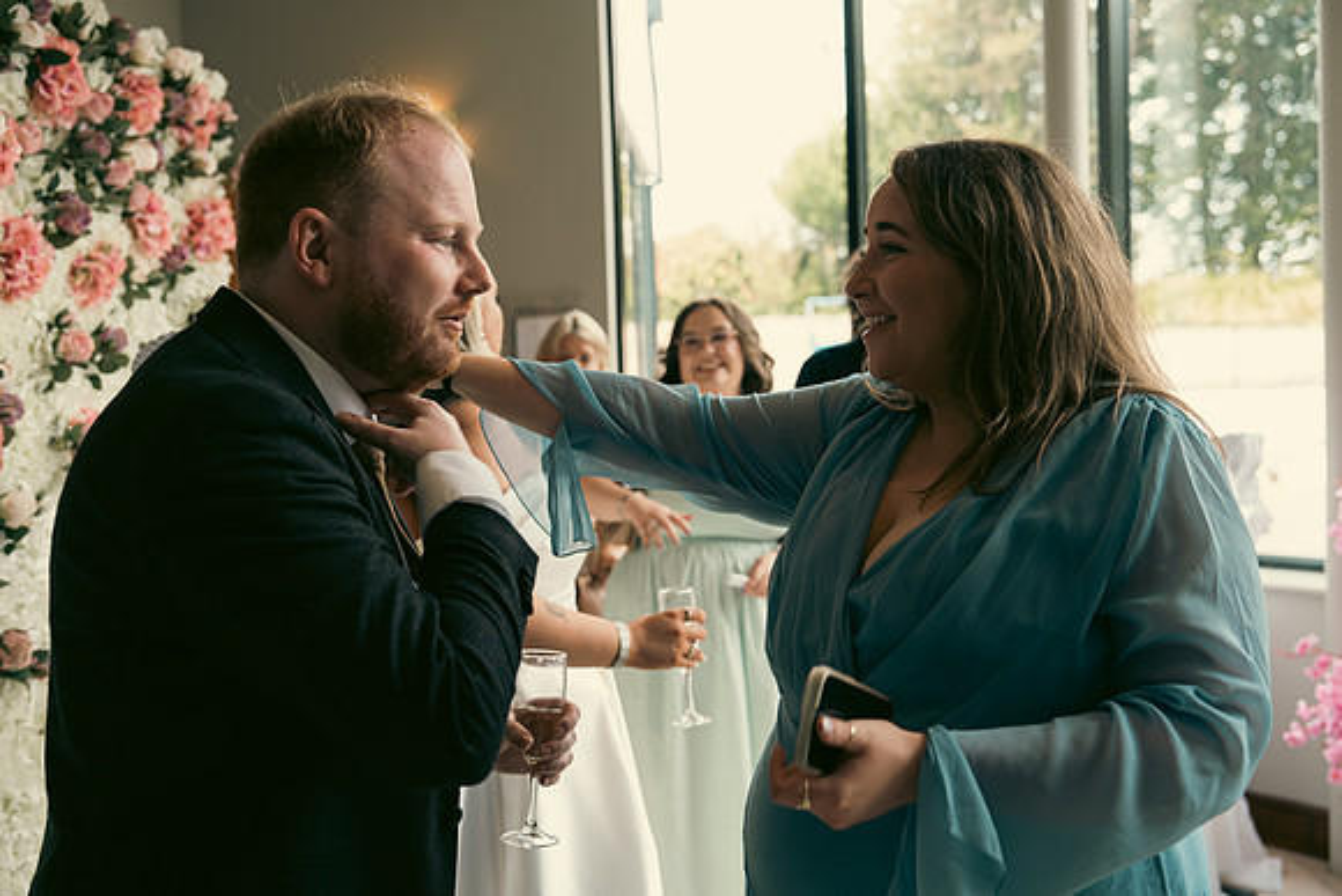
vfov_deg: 36.0
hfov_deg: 51.9
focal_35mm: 37
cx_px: 671
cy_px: 448
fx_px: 1380
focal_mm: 37
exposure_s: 1/160
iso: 400
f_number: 3.5
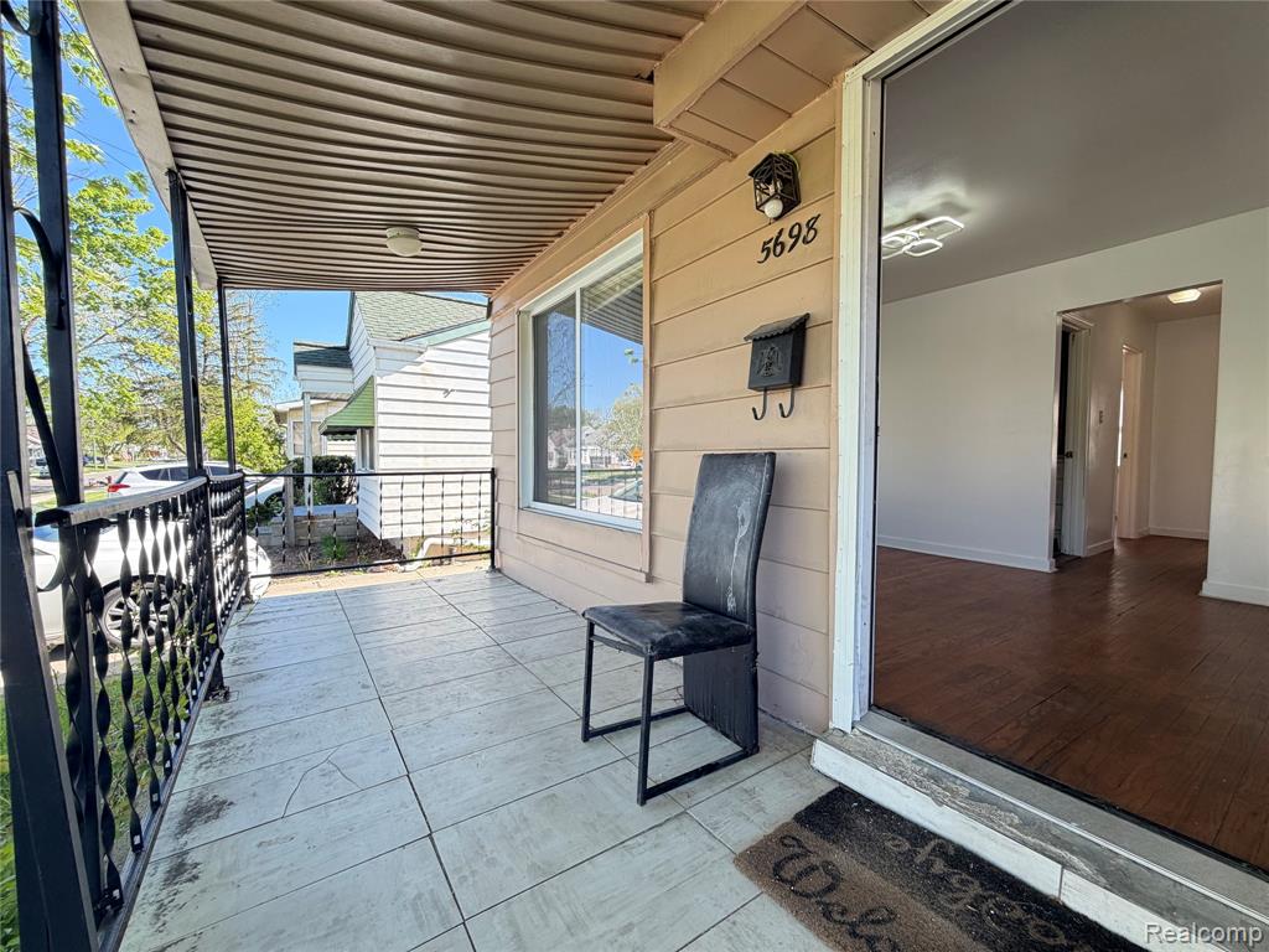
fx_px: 513
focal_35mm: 14
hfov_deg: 102.1
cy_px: 476
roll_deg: +0.2
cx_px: 634
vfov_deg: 85.7
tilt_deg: -1.4
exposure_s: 1/121
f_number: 2.2
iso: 80
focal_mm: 2.22
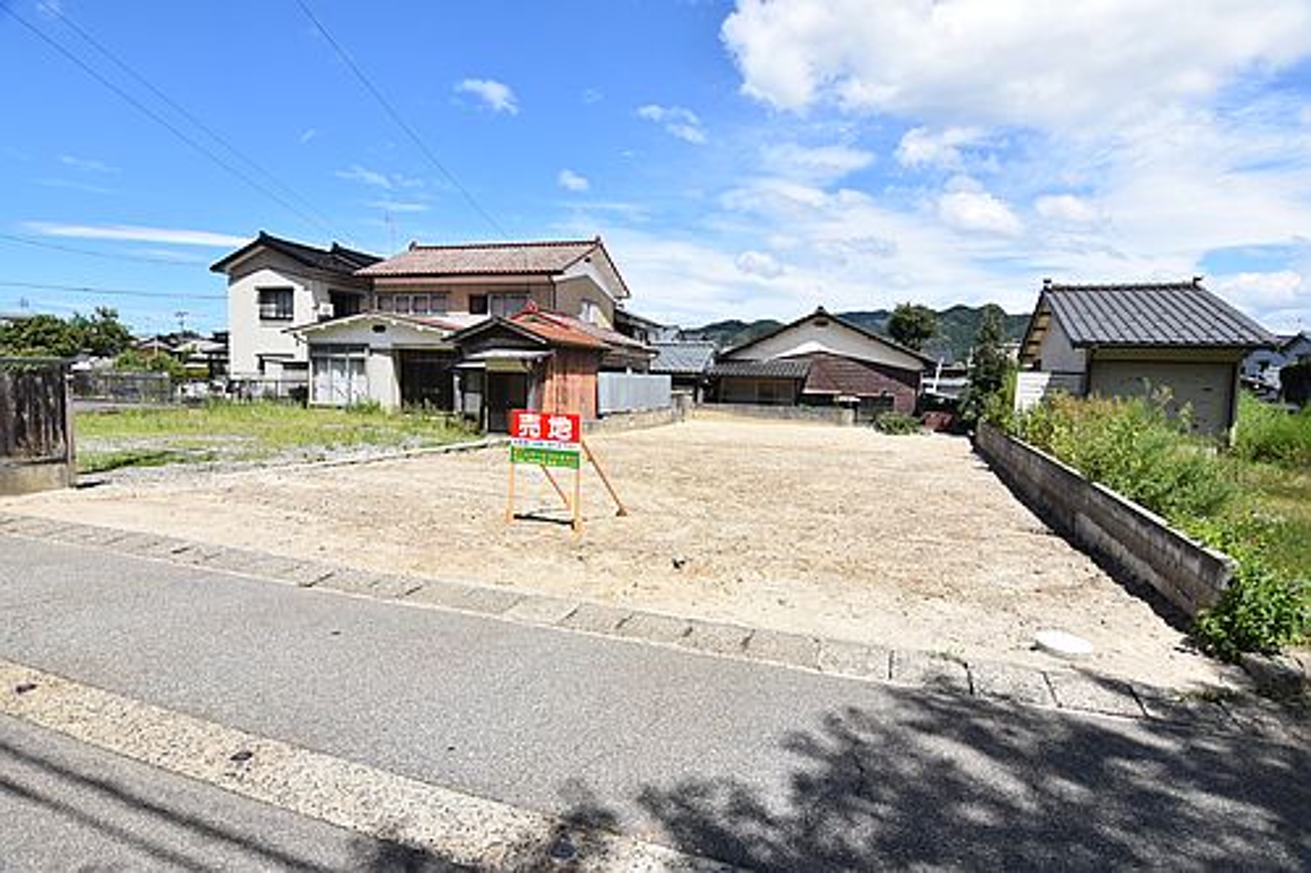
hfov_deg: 90.0
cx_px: 656
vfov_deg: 67.3
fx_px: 655
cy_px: 436
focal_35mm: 18
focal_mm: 12
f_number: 10
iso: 200
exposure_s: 1/400
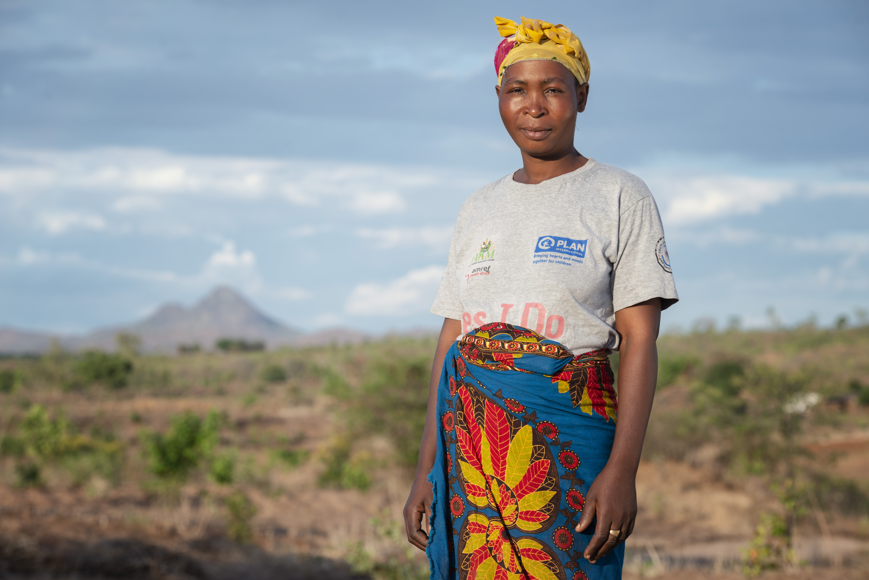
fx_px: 2656
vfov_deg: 12.5
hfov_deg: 18.6
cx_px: 434
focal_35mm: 110
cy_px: 290
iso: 125
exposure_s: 1/400
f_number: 7.1
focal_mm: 110
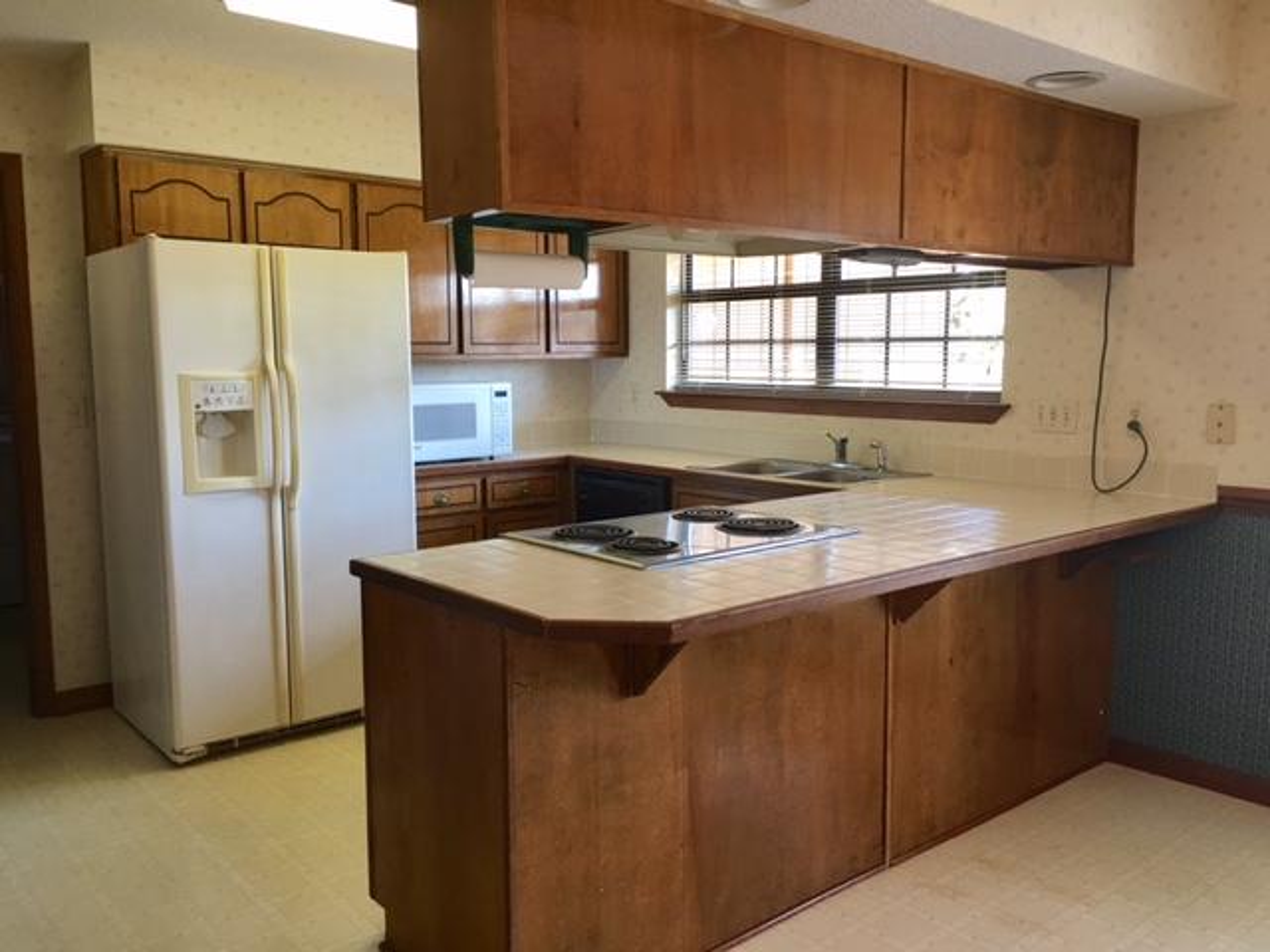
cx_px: 635
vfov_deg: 48.2
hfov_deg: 61.7
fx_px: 1064
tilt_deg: -5.7
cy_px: 476
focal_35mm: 29
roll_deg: -0.5
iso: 32
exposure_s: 1/15
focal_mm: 4.15
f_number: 2.2
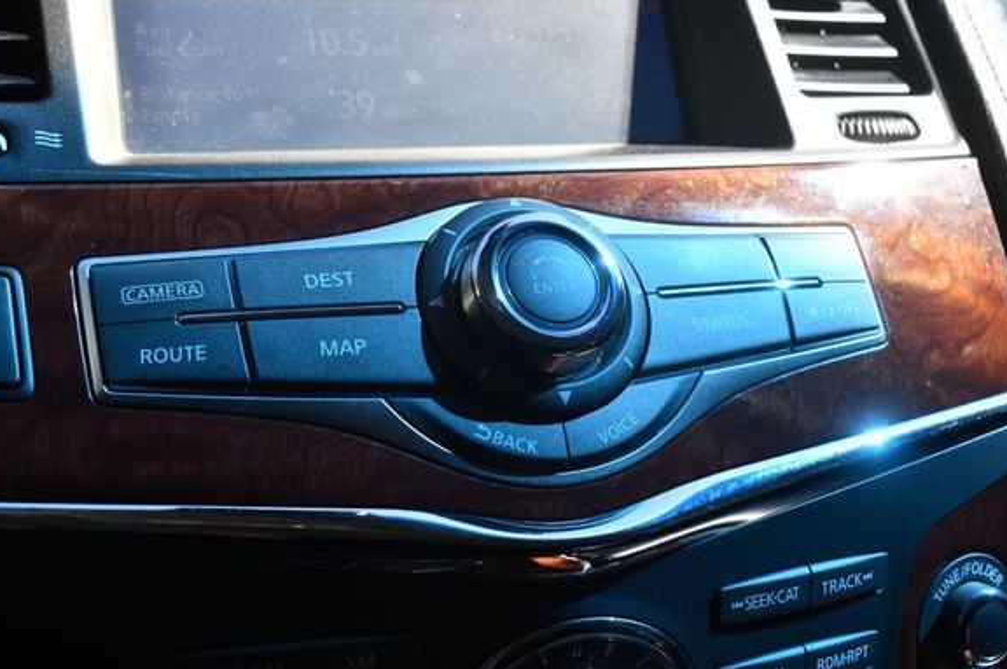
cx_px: 455
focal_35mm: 50
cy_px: 330
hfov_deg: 39.6
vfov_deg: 26.9
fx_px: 1397
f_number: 6.3
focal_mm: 30
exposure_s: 1/250
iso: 200
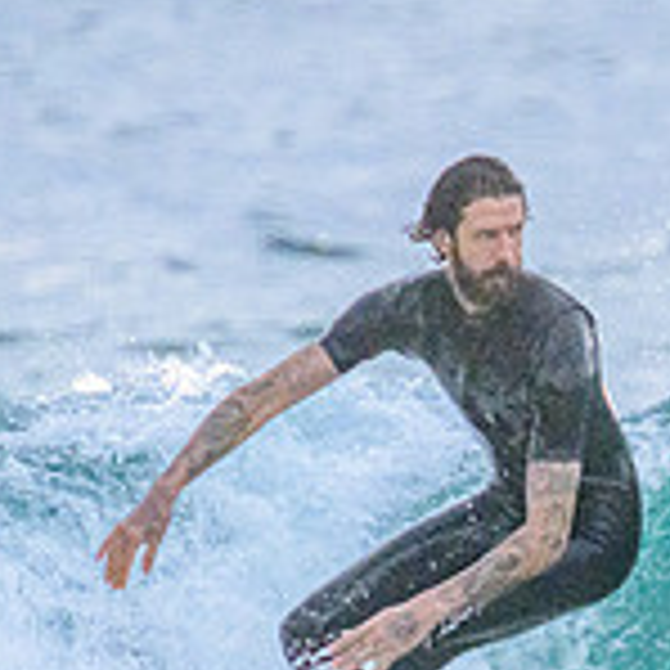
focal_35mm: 3145
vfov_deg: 0.6
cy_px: 821
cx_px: 617
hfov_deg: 0.6
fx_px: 68869
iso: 4500
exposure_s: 1/2000
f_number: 11
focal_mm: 800
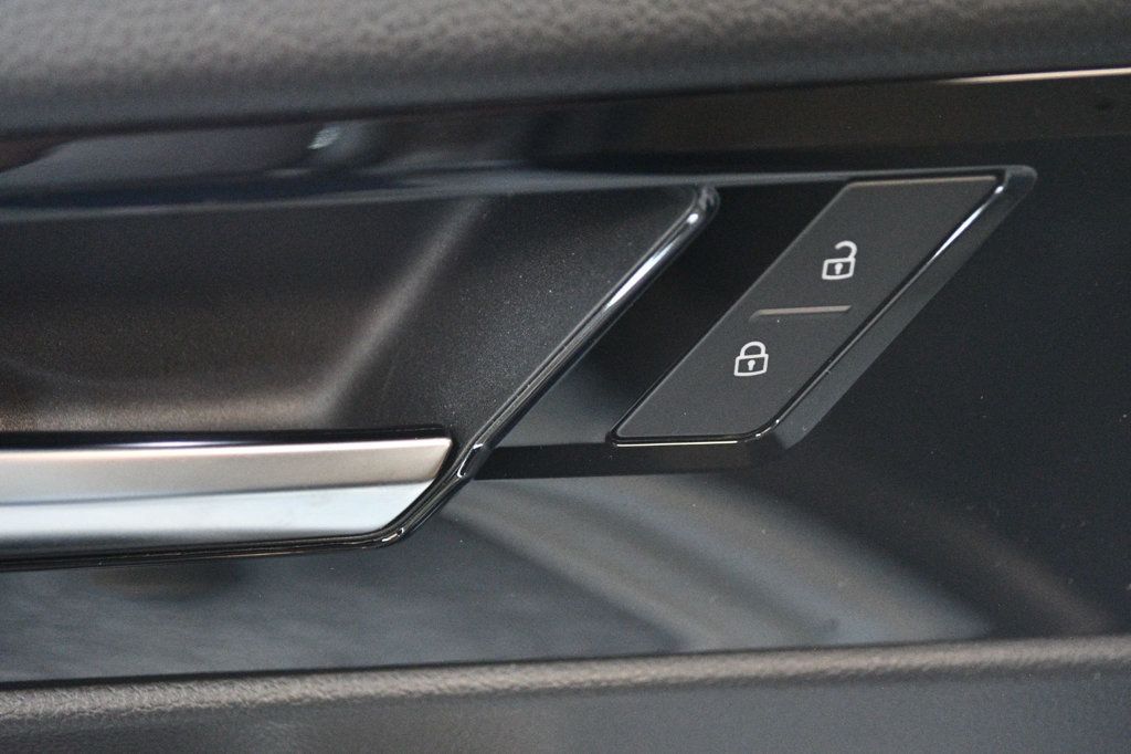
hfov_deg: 33.4
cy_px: 377
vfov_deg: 22.6
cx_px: 566
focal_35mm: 60
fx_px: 1884
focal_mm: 40
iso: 5600
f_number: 5.3
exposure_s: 1/60
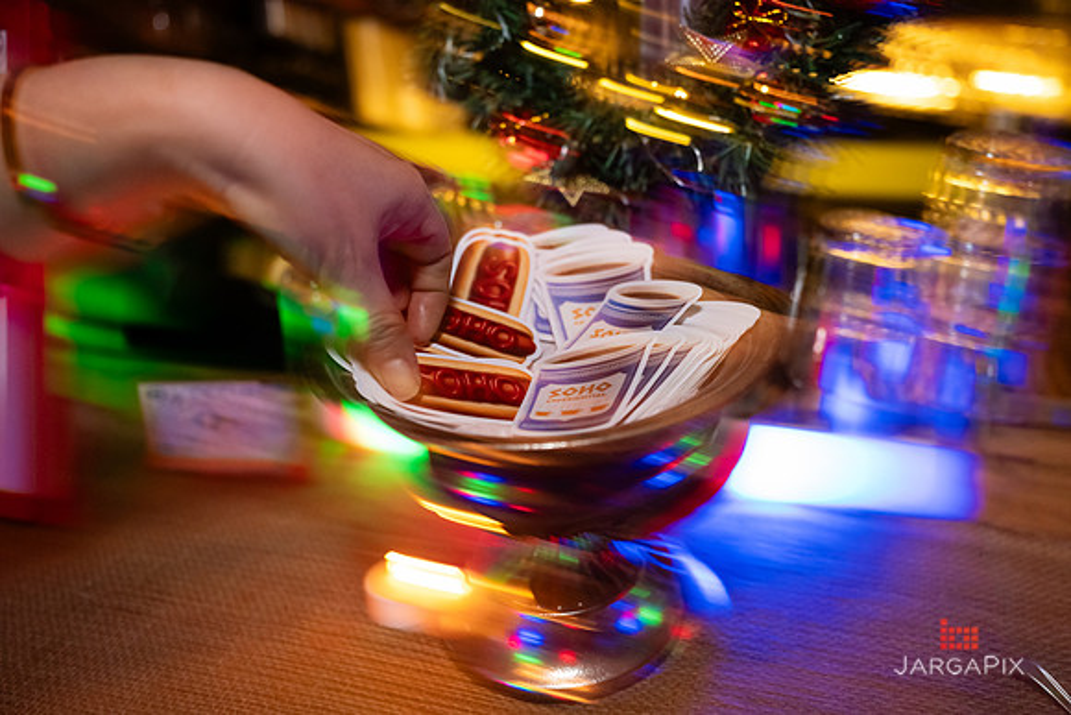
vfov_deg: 42.8
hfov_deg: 60.8
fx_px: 912
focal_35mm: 31
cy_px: 376
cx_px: 564
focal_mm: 28
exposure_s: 1/25
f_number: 2.8
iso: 3200
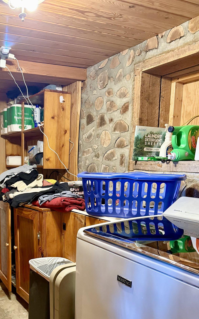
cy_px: 219
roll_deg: -0.5
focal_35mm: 35
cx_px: 44
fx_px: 304
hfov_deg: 35.3
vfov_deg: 53.9
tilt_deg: -10.4
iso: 640
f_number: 1.78
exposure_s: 1/60
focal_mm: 6.76
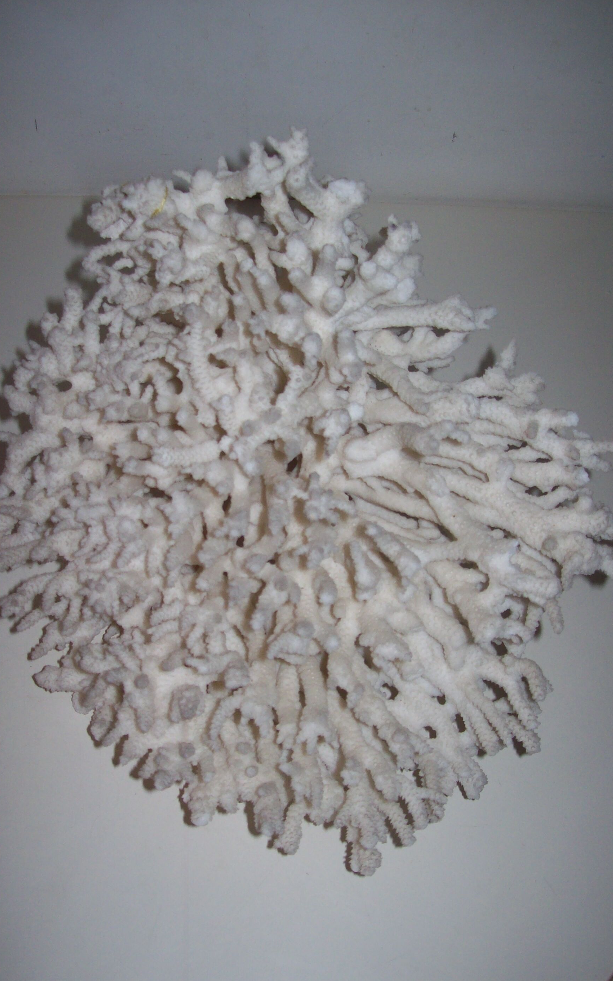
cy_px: 494
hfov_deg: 32.8
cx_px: 287
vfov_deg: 50.4
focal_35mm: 39
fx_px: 1043
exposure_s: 1/64
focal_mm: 6
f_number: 2.7
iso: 80
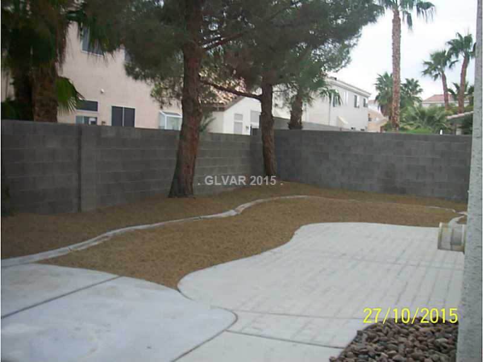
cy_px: 181
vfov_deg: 37.7
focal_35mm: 38
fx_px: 530
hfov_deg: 49.0
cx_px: 242
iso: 64
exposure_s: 1/160
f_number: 3.9
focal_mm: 6.3
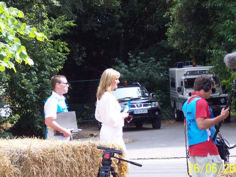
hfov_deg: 14.2
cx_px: 119
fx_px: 948
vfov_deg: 10.7
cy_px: 88
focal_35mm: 139
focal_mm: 24
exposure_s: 1/125
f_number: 4.8
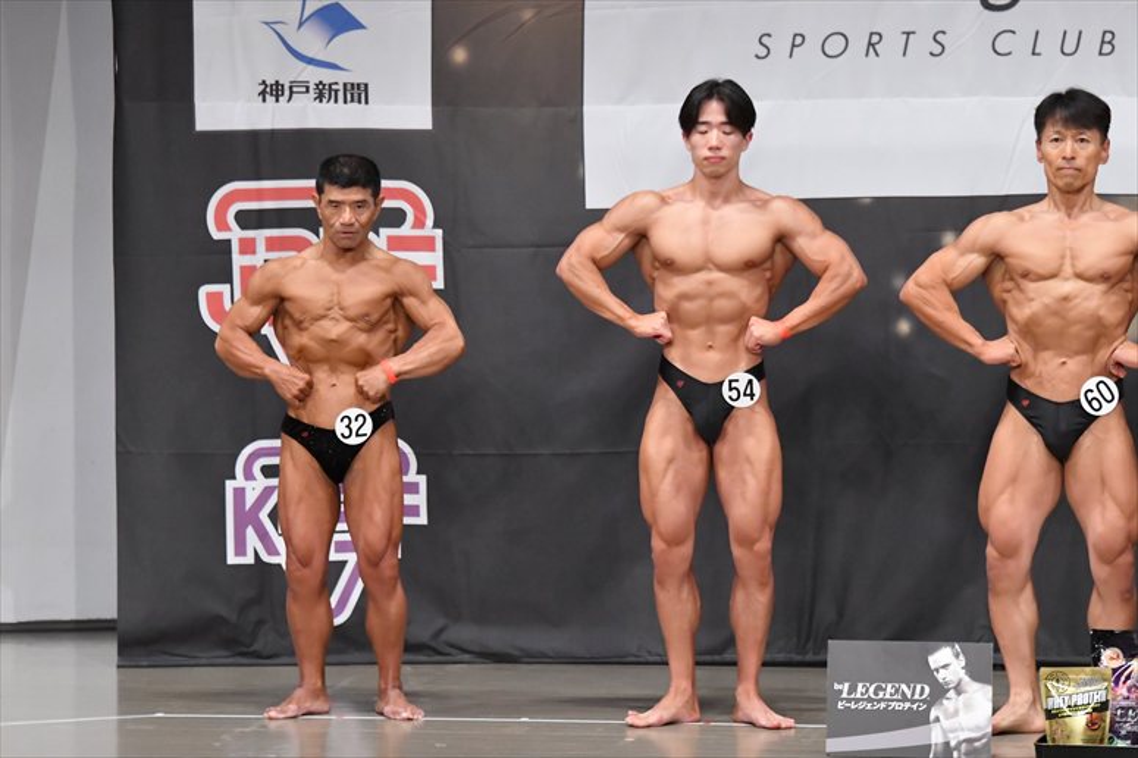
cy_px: 379
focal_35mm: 225
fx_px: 7109
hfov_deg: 9.2
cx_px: 569
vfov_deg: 6.1
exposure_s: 1/400
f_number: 5.6
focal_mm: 150
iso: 6400
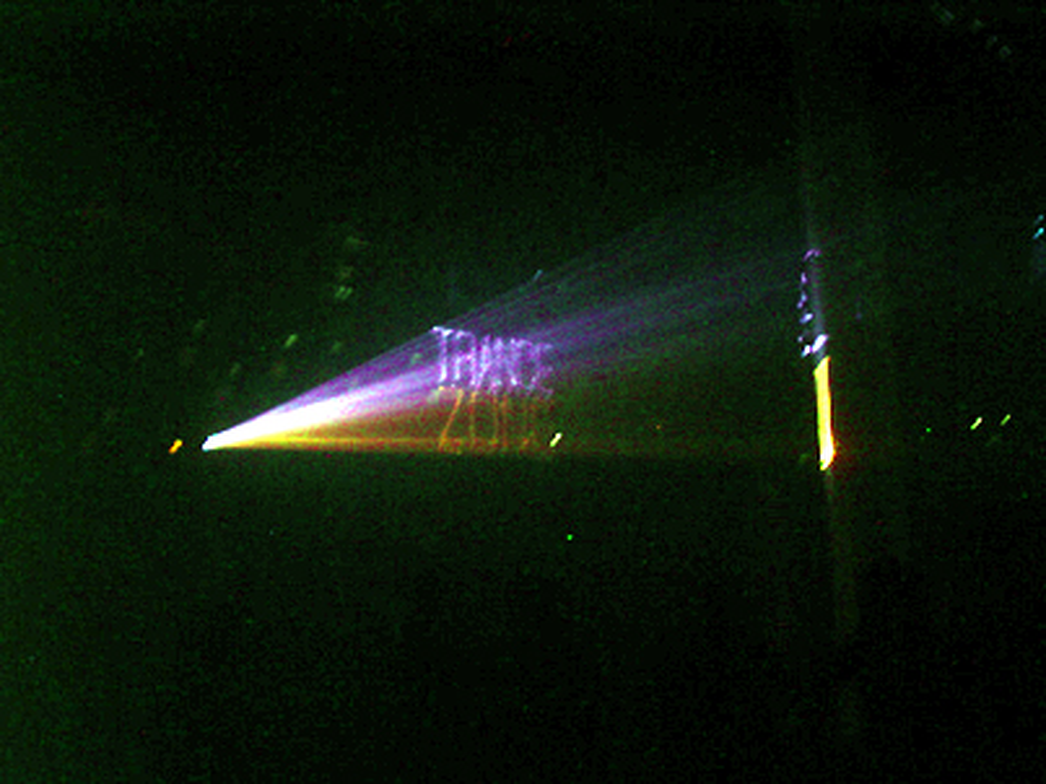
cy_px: 392
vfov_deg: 37.7
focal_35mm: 38
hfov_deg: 49.0
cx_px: 523
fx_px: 1148
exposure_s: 1/3
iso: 200
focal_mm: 7.8
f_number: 2.8
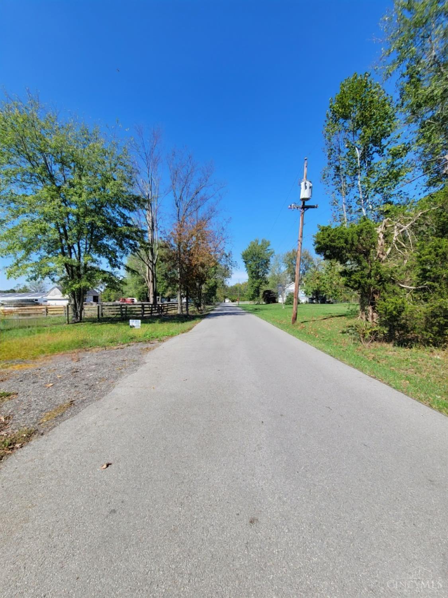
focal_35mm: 13
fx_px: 224
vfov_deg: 106.2
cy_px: 299
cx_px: 224
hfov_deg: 89.9
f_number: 2.2
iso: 50
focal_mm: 2.2
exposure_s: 1/1429
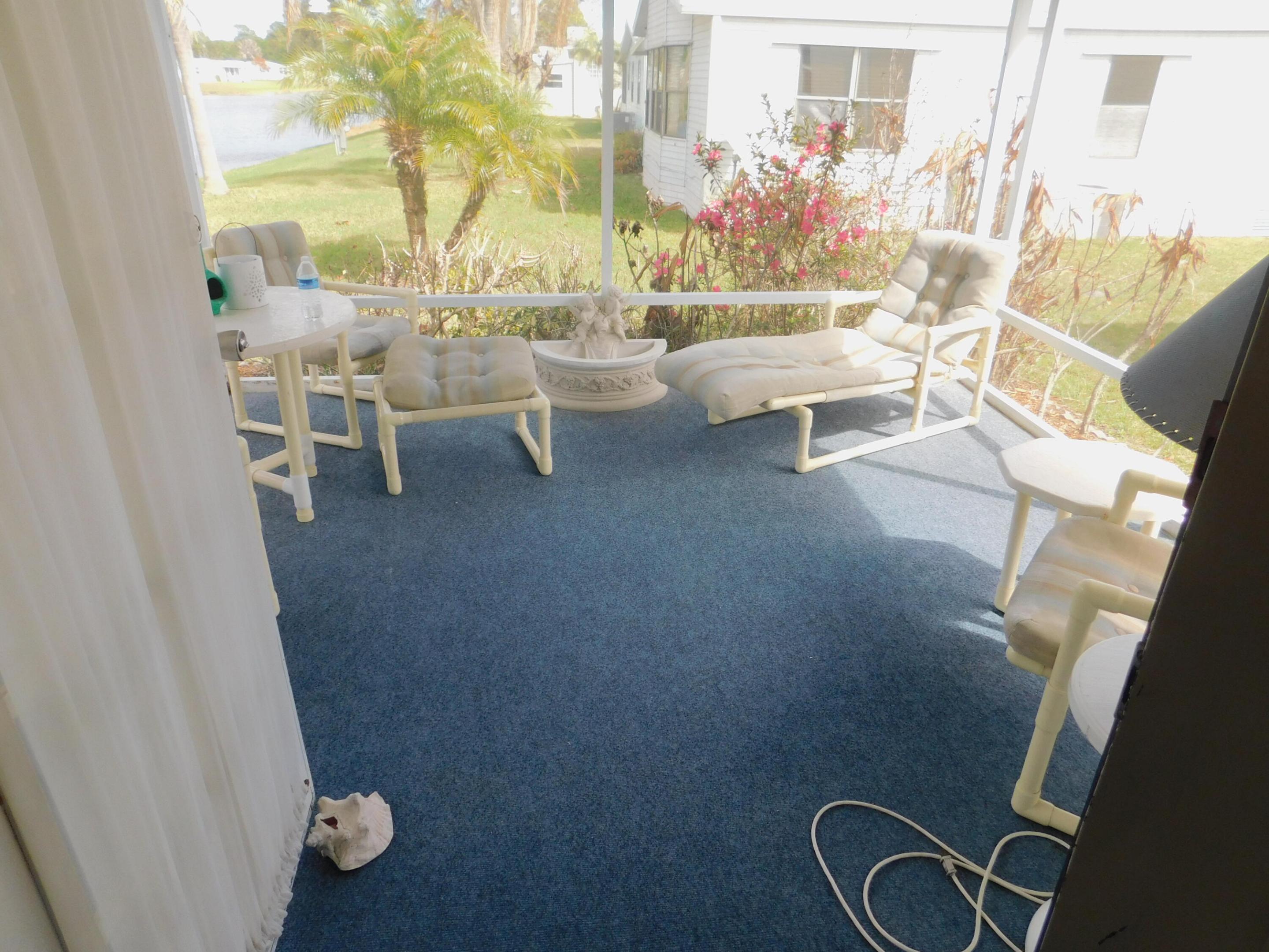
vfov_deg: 58.9
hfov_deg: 73.9
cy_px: 476
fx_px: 843
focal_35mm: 23
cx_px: 634
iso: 125
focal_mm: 4
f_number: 3
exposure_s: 1/250
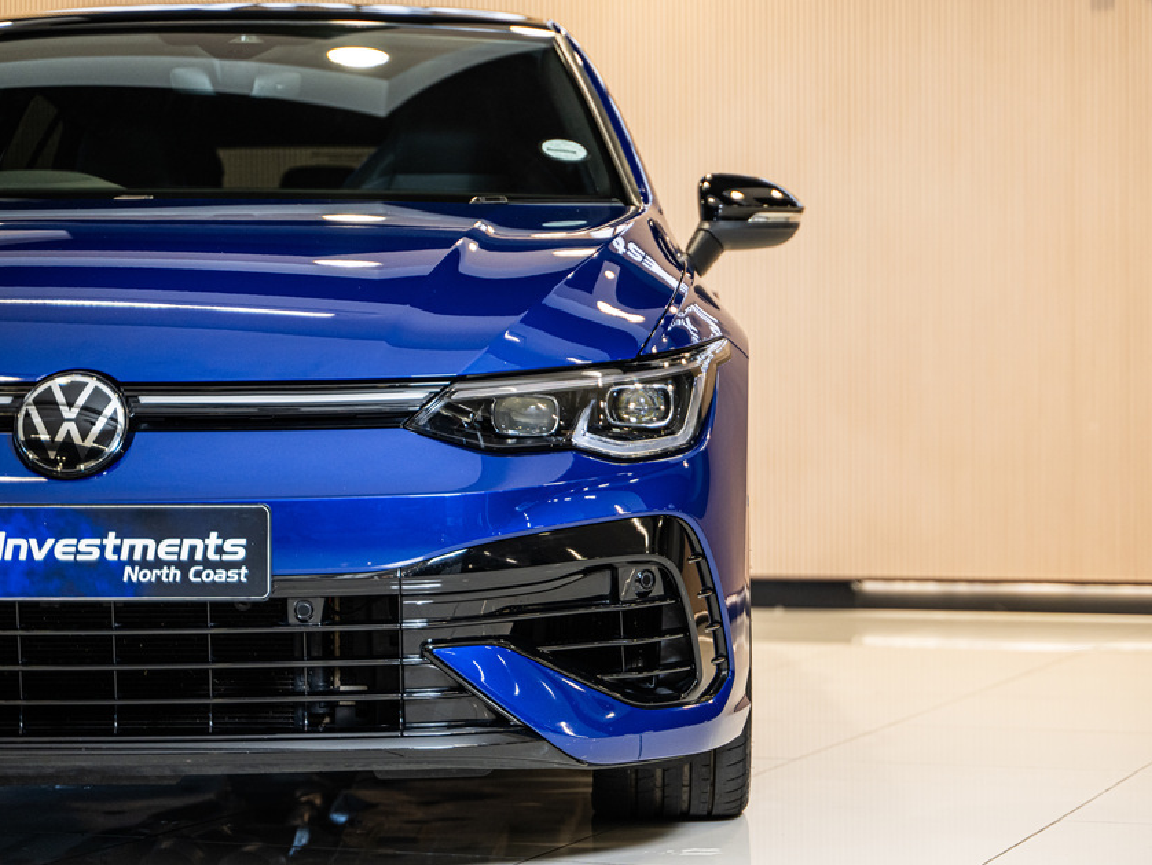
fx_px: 2929
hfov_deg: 22.2
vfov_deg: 16.8
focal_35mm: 88
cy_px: 399
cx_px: 699
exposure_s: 1/200
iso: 640
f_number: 2.8
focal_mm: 75
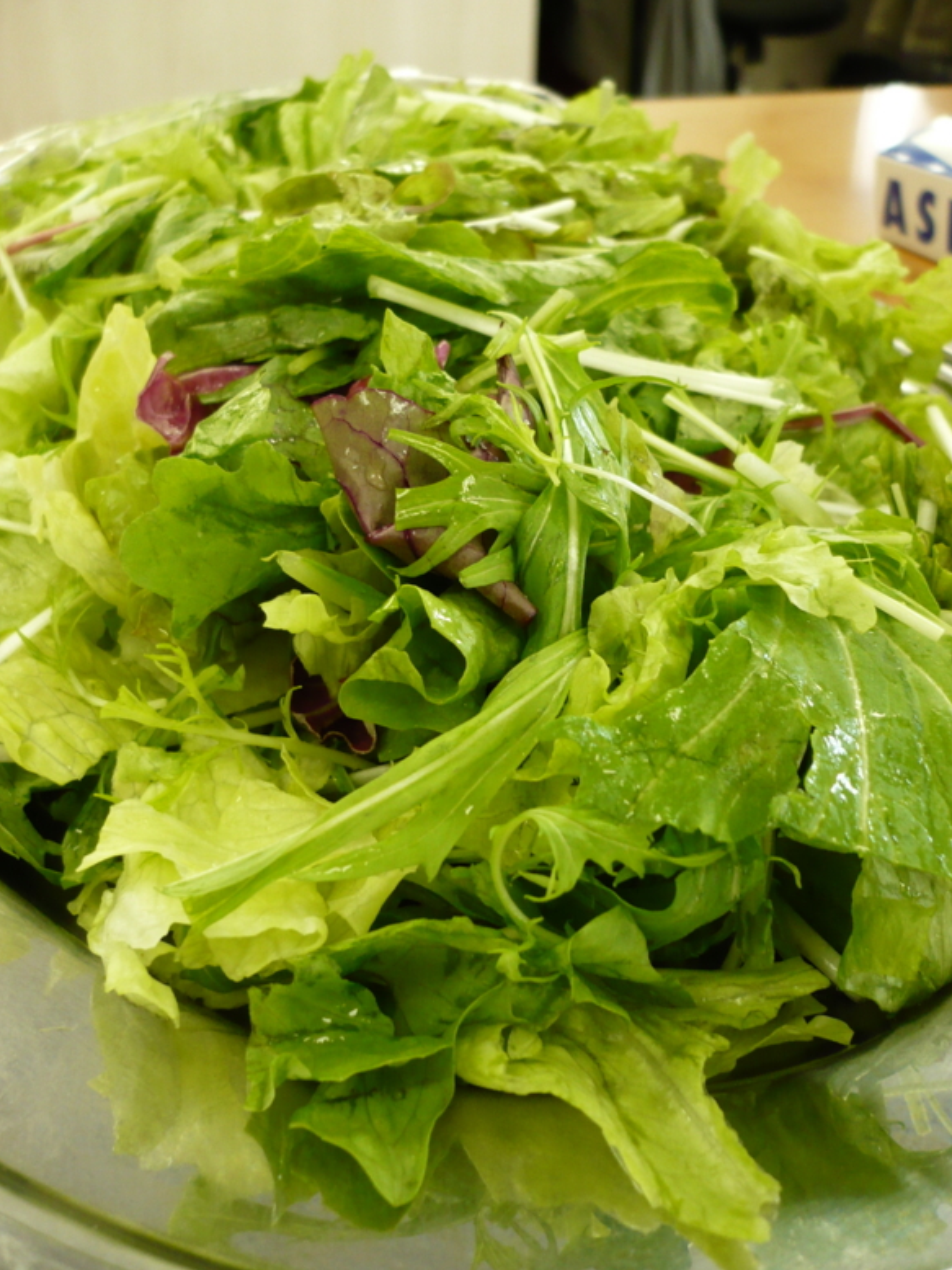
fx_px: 1321
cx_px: 474
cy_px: 628
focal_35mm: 36
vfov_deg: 51.4
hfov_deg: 39.6
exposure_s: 1/30
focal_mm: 5.8
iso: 200
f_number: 2.8
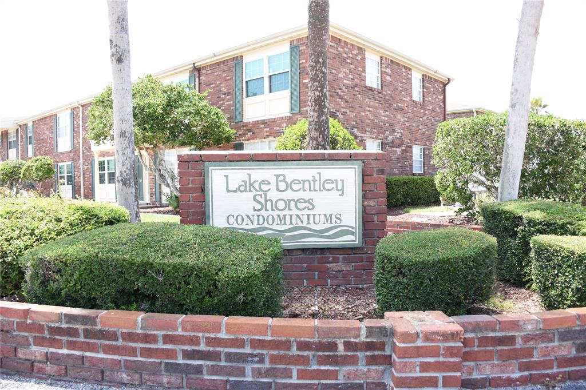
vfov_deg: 47.9
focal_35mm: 27
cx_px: 293
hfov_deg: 67.4
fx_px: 439
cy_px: 195
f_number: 5
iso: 100
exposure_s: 1/125
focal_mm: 18
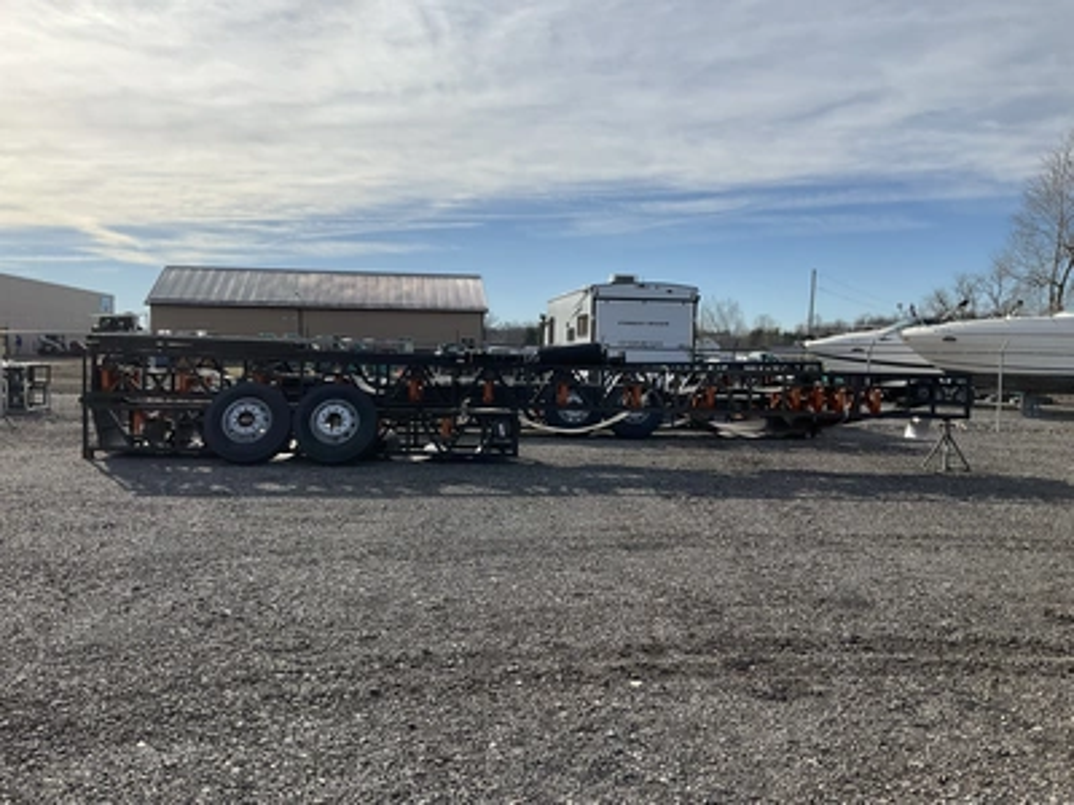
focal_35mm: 29
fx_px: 900
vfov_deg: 48.2
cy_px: 402
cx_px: 537
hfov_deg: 61.7
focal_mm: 3
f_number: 1.8
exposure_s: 1/3322
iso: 25
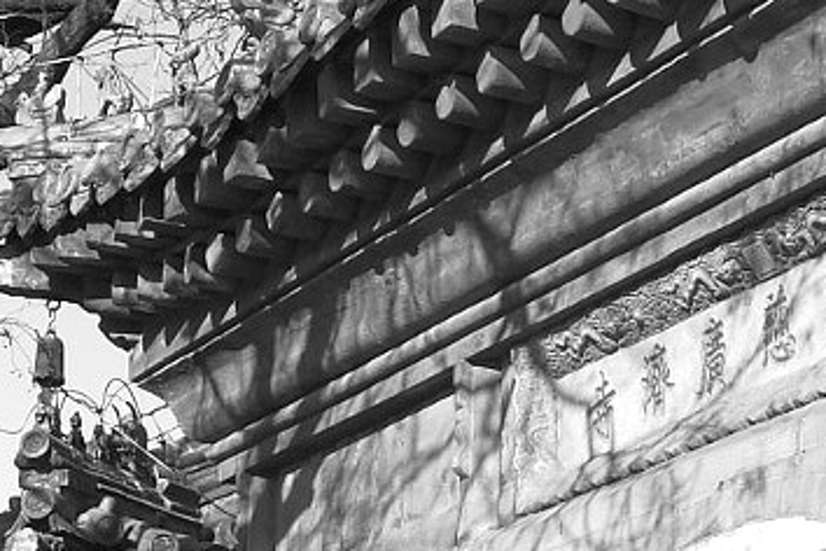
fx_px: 2914
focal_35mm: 127
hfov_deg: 15.9
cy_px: 651
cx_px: 749
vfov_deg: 10.6
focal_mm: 3.95
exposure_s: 1/881
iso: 50
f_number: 2.2
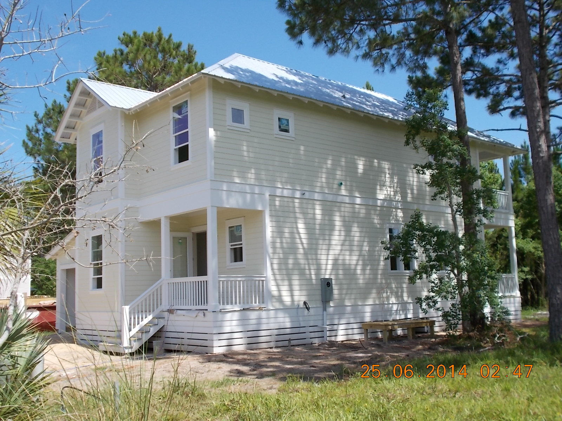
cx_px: 281
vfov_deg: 36.8
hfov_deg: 47.9
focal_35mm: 39
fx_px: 633
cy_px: 210
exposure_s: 1/500
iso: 80
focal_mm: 6.9
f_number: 3.9
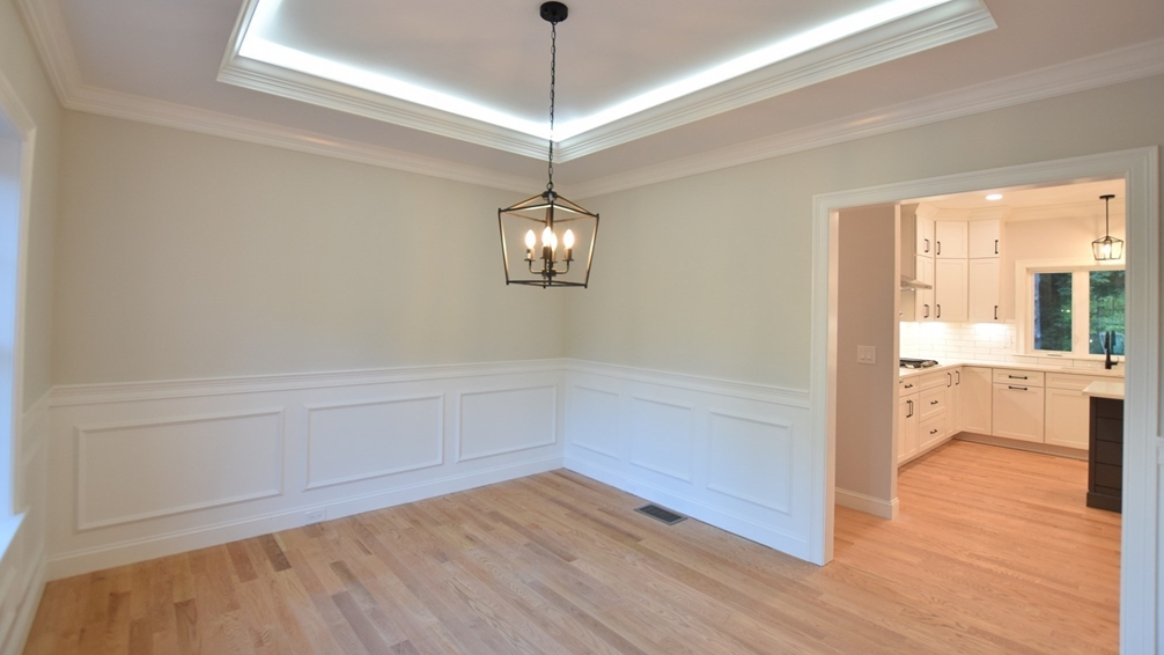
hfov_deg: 99.4
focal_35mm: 16
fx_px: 494
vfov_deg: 67.0
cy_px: 302
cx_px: 577
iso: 400
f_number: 4
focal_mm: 10
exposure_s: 1/60
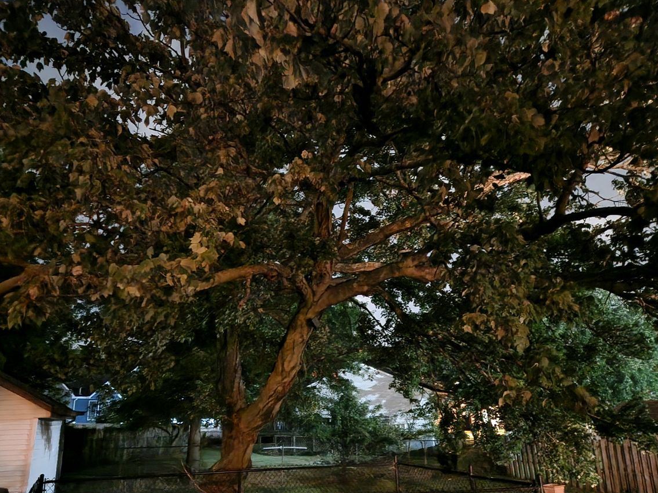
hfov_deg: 67.1
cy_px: 278
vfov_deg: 52.9
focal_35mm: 26
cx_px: 297
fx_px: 494
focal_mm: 5.4
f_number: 1.8
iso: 2000
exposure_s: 1/2
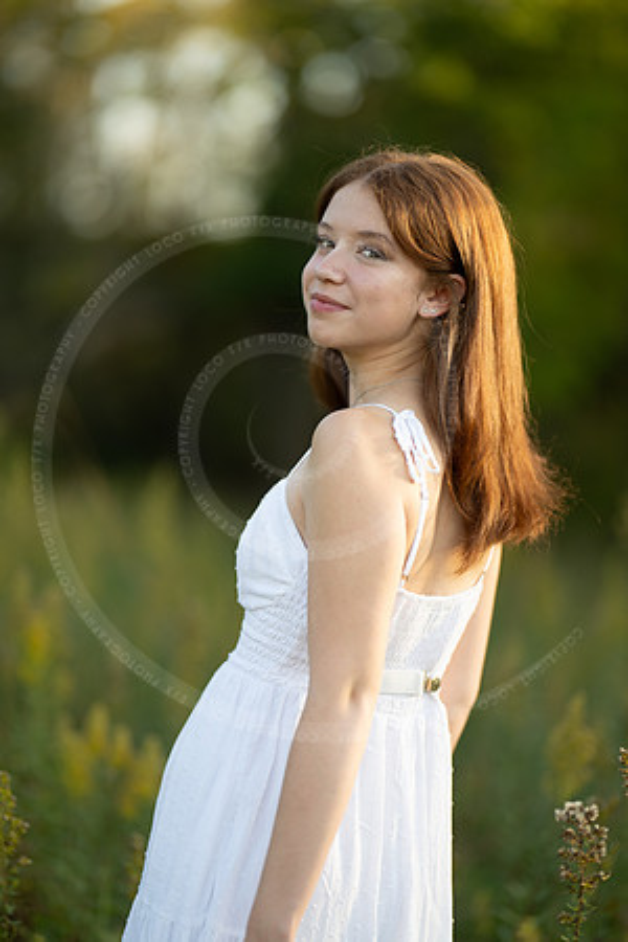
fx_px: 2224
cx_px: 314
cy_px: 471
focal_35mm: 85
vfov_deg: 23.9
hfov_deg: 16.1
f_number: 1.2
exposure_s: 1/1600
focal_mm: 85
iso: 160
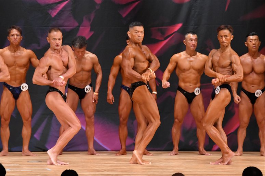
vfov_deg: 5.1
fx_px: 1987
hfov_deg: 7.6
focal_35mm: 270
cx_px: 132
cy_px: 88
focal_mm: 180
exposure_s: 1/400
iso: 6400
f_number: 5.6
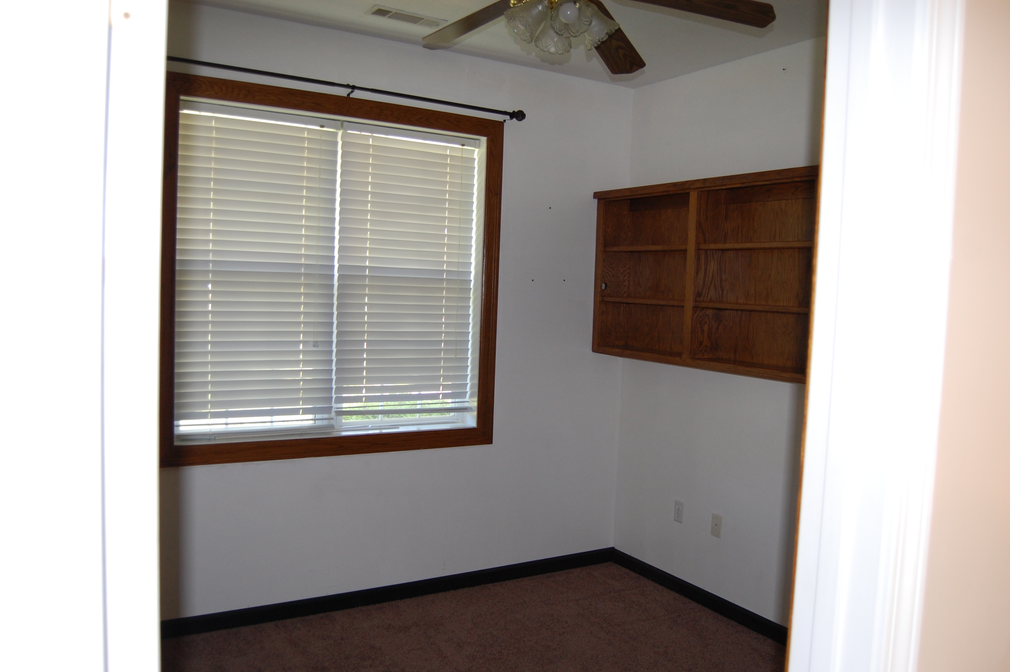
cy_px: 336
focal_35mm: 28
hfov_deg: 64.6
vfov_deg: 45.6
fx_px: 799
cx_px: 505
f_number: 3.5
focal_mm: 19
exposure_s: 1/60
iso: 400
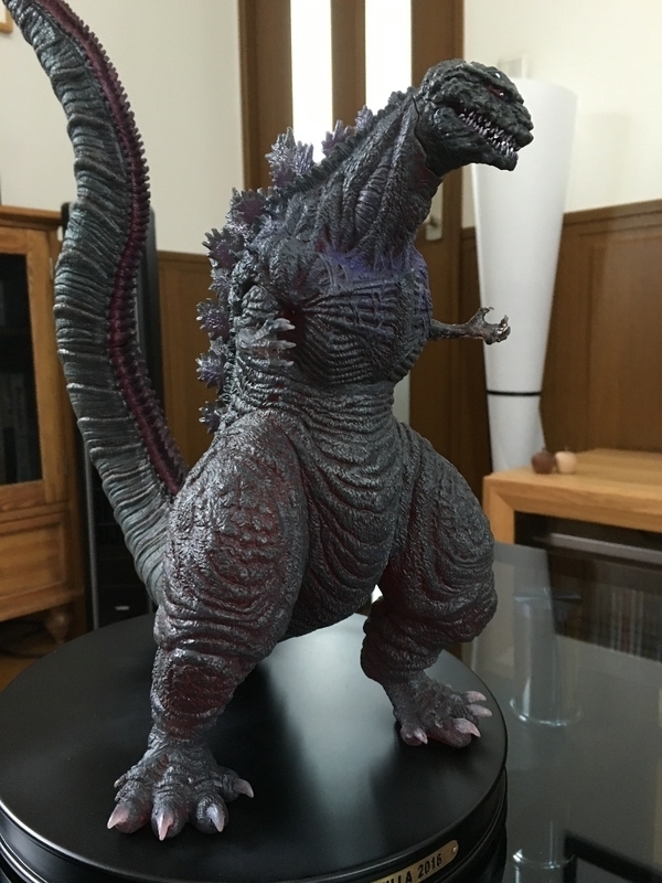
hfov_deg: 48.2
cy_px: 442
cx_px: 331
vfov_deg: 61.7
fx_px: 739
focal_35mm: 29
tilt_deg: -4.6
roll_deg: +1.3
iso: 80
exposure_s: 1/10
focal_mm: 4.15
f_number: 2.2
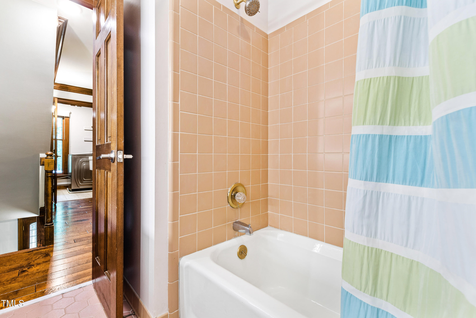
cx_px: 238
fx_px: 198
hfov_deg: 100.4
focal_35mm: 15
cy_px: 159
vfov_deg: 77.3
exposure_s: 1/1.25
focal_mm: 10
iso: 100
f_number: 8
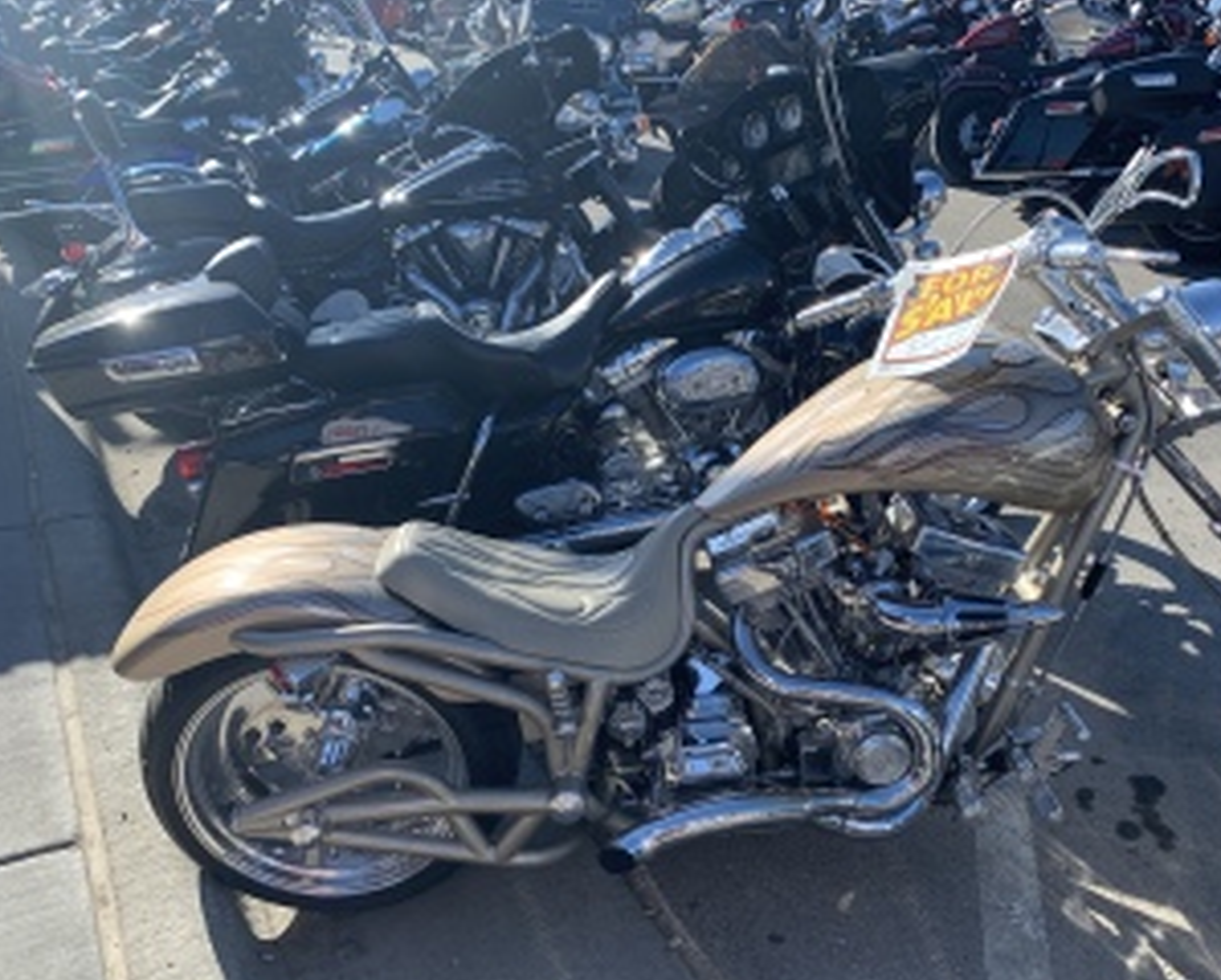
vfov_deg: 47.1
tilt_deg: -26.0
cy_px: 547
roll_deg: +0.0
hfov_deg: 56.8
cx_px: 711
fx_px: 1122
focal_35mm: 31
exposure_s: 1/754
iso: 25
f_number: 1.8
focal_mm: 4.25
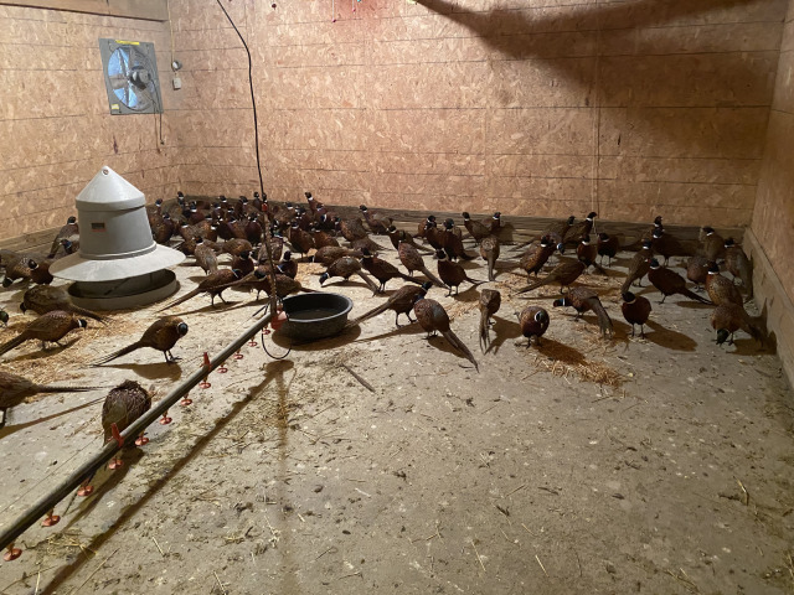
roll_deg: +1.6
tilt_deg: -19.3
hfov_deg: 67.3
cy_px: 298
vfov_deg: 53.1
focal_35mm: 26
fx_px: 596
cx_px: 397
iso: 640
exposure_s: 1/30
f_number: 1.8
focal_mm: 4.25
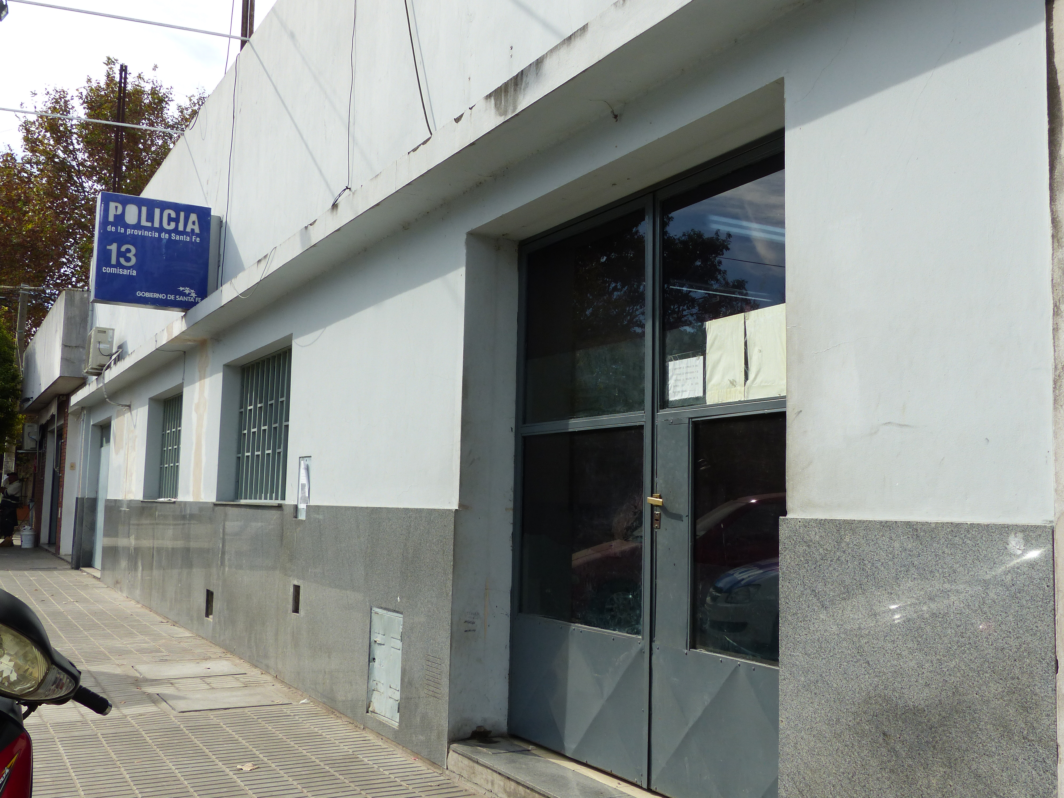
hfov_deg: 52.6
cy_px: 399
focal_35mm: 35
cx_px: 532
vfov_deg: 40.7
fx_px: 1076
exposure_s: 1/800
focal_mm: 6.3
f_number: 4
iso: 100
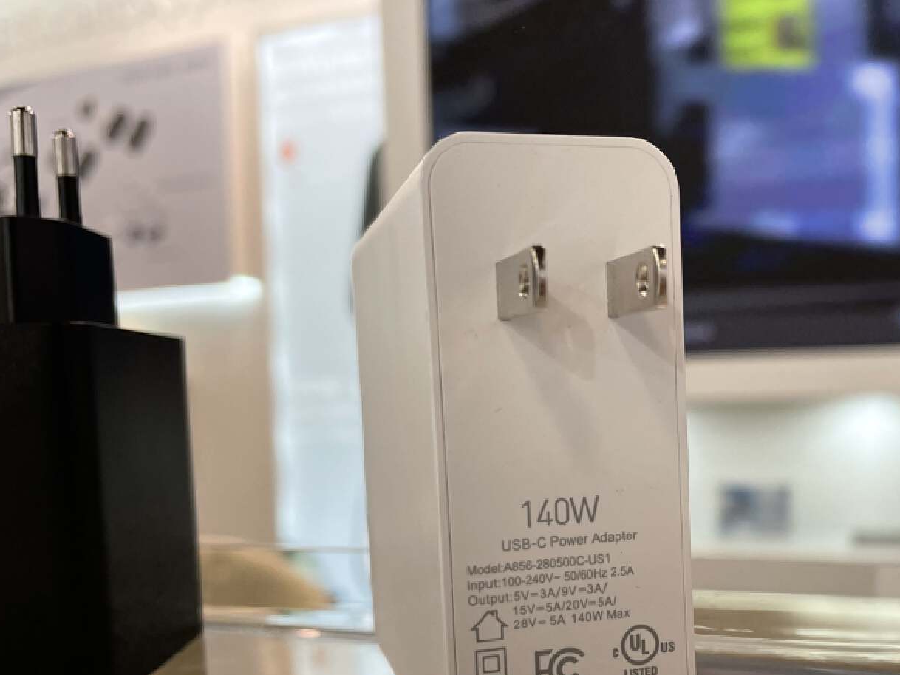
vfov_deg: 34.6
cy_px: 484
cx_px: 608
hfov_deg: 45.0
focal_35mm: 41
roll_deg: +1.2
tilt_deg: -3.8
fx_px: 1066
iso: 32
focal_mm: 4.2
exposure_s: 1/108
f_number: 1.6
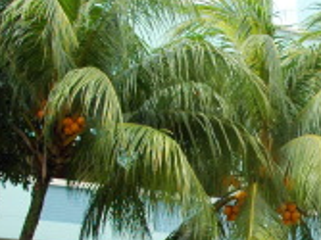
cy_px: 187
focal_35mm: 114
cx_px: 271
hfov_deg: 17.1
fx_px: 1056
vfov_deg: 12.9
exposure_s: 1/500
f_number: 5.6
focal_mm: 24
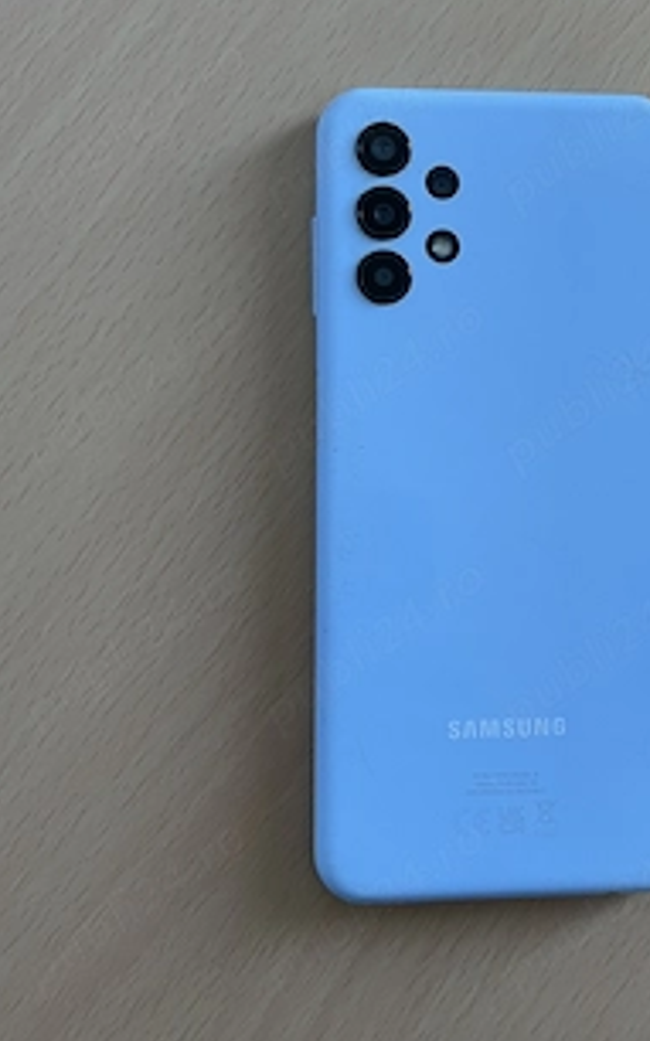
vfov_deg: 53.8
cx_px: 493
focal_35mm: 36
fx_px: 1021
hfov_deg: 34.5
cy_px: 442
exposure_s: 1/60
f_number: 1.6
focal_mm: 4.2
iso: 125
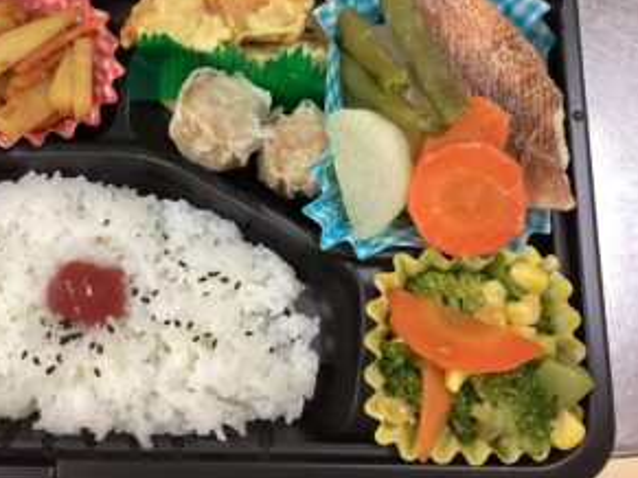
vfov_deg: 35.8
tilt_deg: -77.5
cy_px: 194
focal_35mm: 40
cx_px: 242
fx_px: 737
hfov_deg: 46.4
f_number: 2.4
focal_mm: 3.3
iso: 200
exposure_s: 1/60
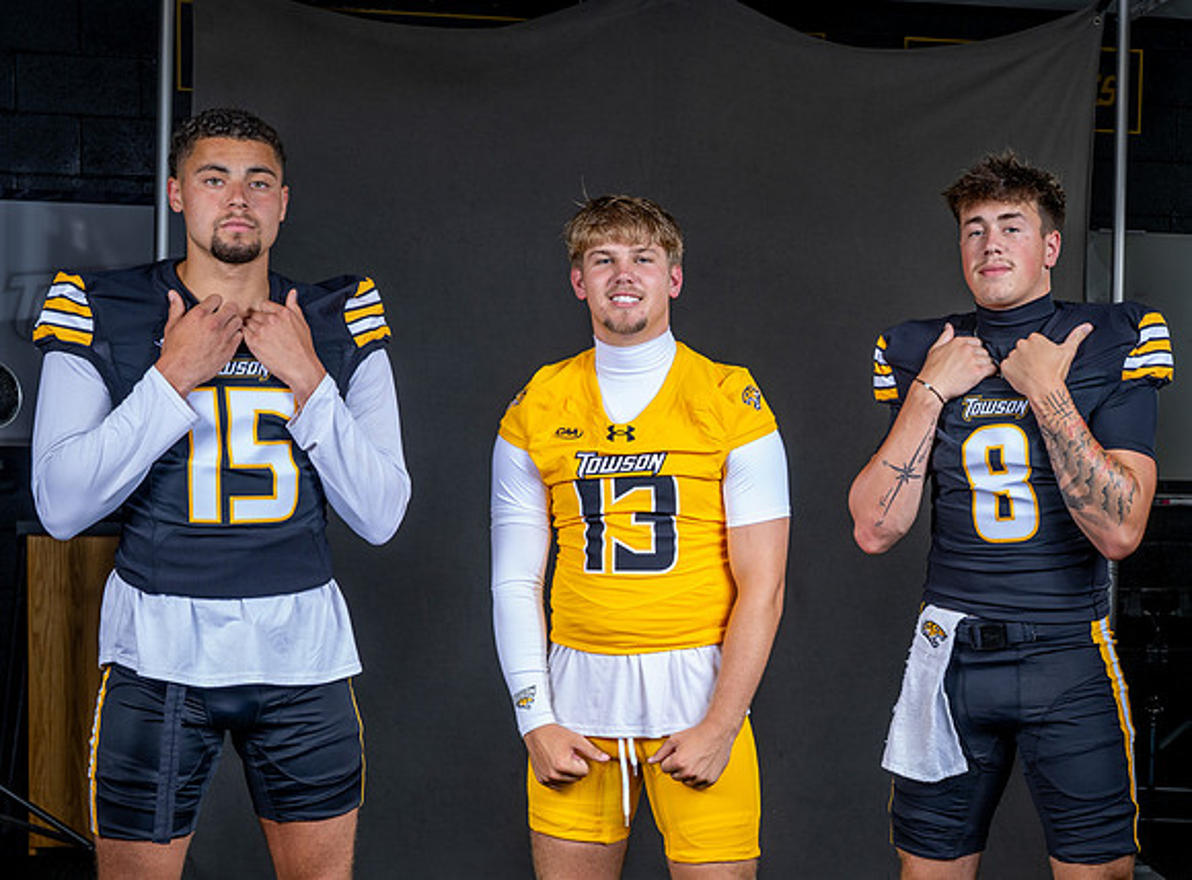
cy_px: 584
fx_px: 2013
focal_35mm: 59
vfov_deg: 24.5
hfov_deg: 32.4
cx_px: 897
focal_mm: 33.5
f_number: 6.3
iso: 100
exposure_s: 1/200
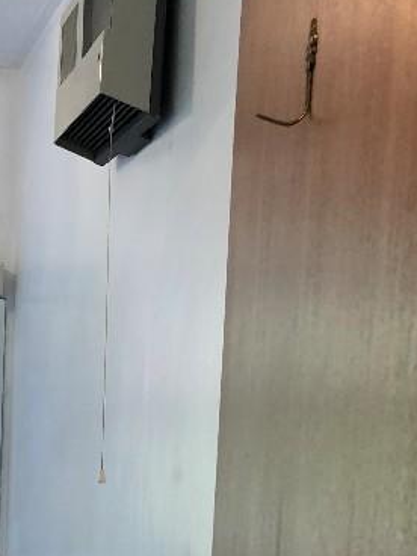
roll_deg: +0.4
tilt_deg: -9.0
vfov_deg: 23.3
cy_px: 633
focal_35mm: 78
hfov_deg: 17.5
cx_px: -148
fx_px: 1253
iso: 25
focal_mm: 3.99
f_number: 1.8
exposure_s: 1/33
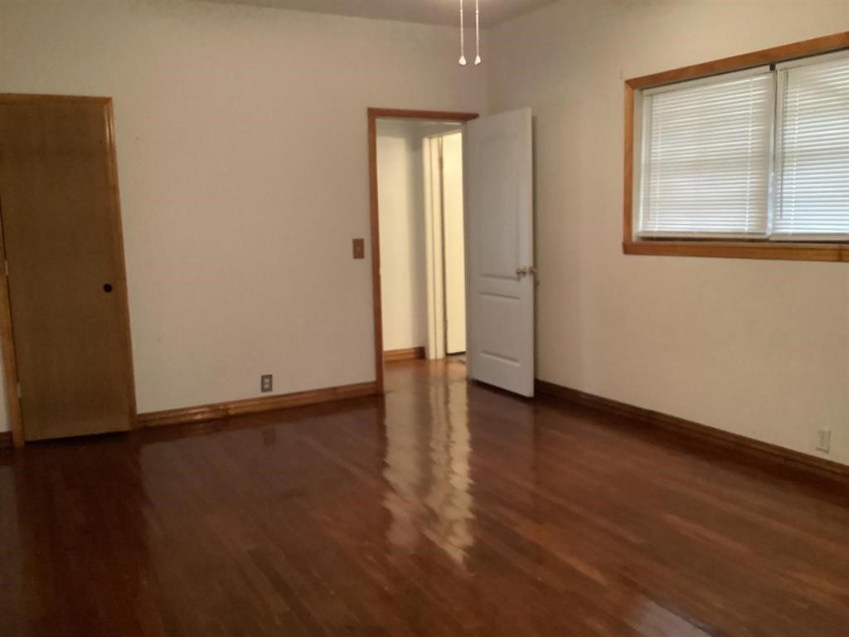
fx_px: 760
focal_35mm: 31
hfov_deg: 58.4
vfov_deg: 45.4
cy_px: 318
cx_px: 424
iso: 640
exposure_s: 1/30
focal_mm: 3.3
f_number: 2.4
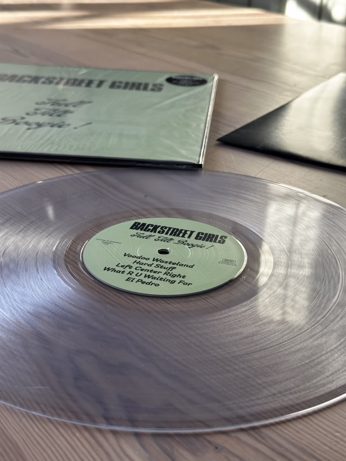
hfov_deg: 30.3
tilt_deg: -27.1
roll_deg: -2.0
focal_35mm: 48
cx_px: 173
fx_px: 640
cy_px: 230
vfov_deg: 39.7
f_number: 1.78
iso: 64
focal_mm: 6.86
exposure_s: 1/173
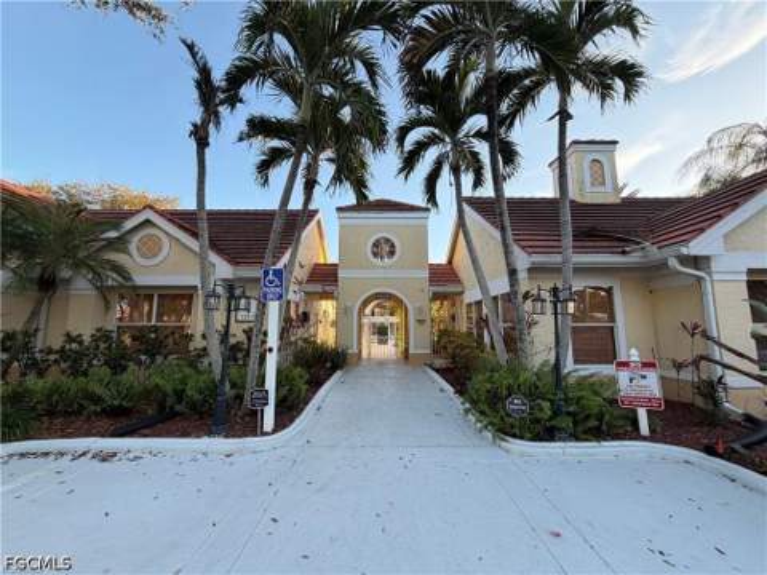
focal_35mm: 14
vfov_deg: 85.7
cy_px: 288
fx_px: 310
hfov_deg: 102.1
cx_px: 384
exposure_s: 1/195
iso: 50
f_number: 2.2
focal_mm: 2.22
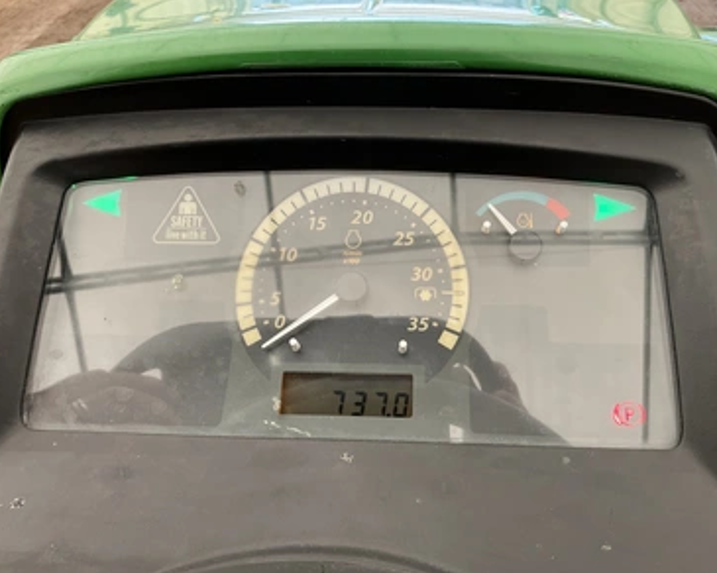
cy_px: 290
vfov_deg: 47.1
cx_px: 379
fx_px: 658
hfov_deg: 57.1
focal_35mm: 31
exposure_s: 1/122
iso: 50
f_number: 1.8
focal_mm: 3
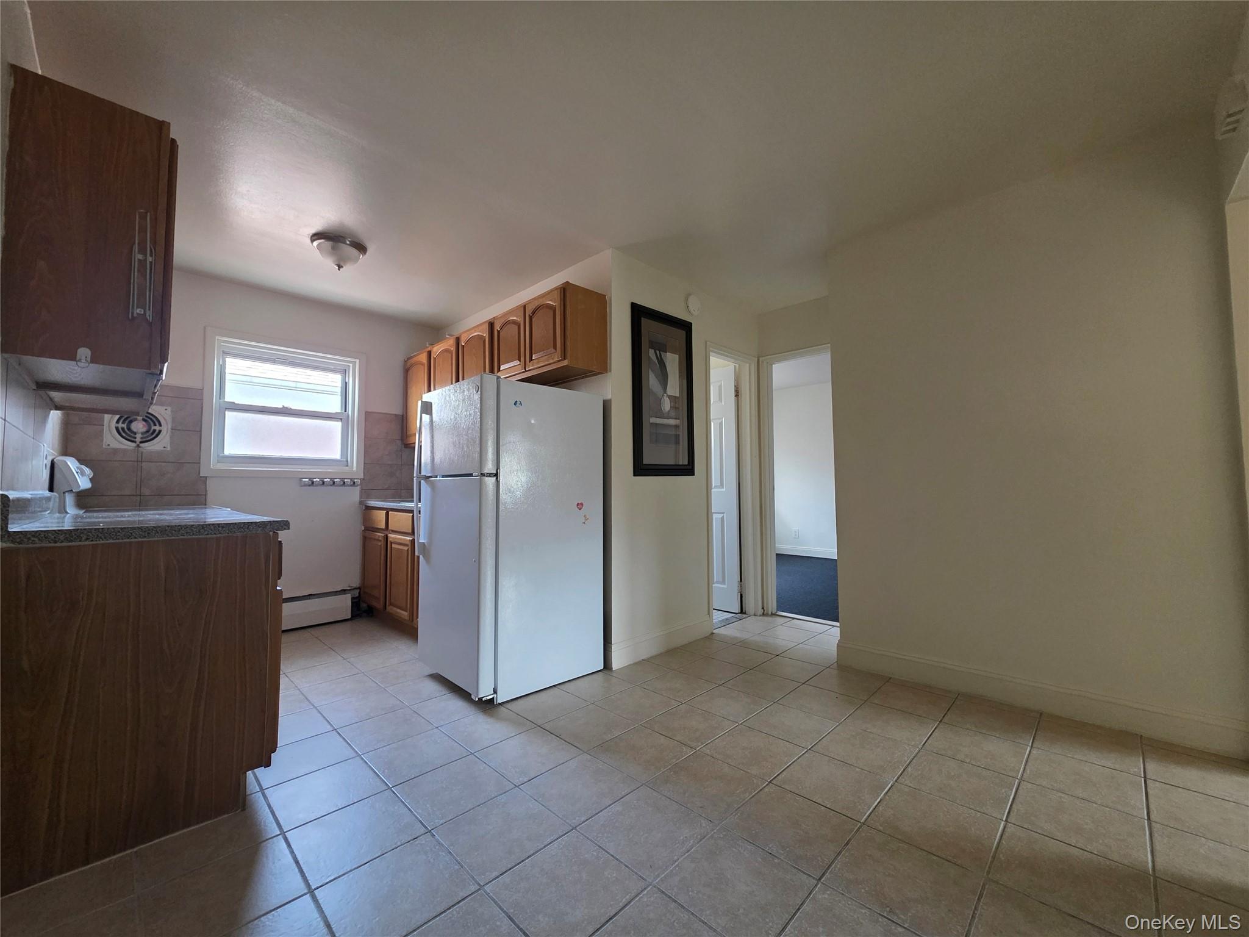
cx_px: 624
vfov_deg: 89.9
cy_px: 468
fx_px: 469
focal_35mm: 13
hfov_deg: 106.2
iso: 400
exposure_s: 1/60
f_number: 1.9
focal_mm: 2.2
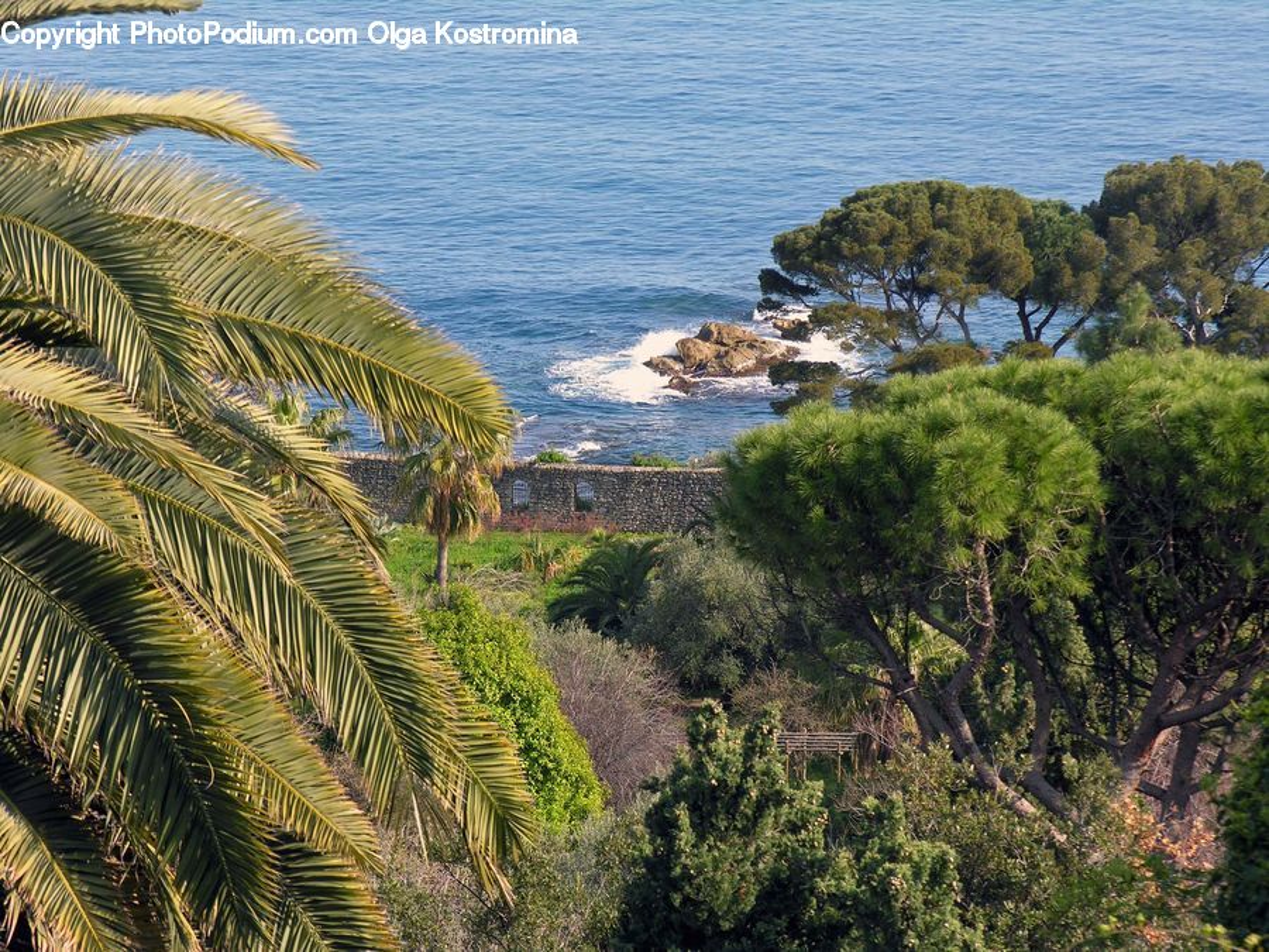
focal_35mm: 192
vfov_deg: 7.7
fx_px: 7039
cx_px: 634
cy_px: 476
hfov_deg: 10.3
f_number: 5.8
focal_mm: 49
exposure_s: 1/116
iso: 50
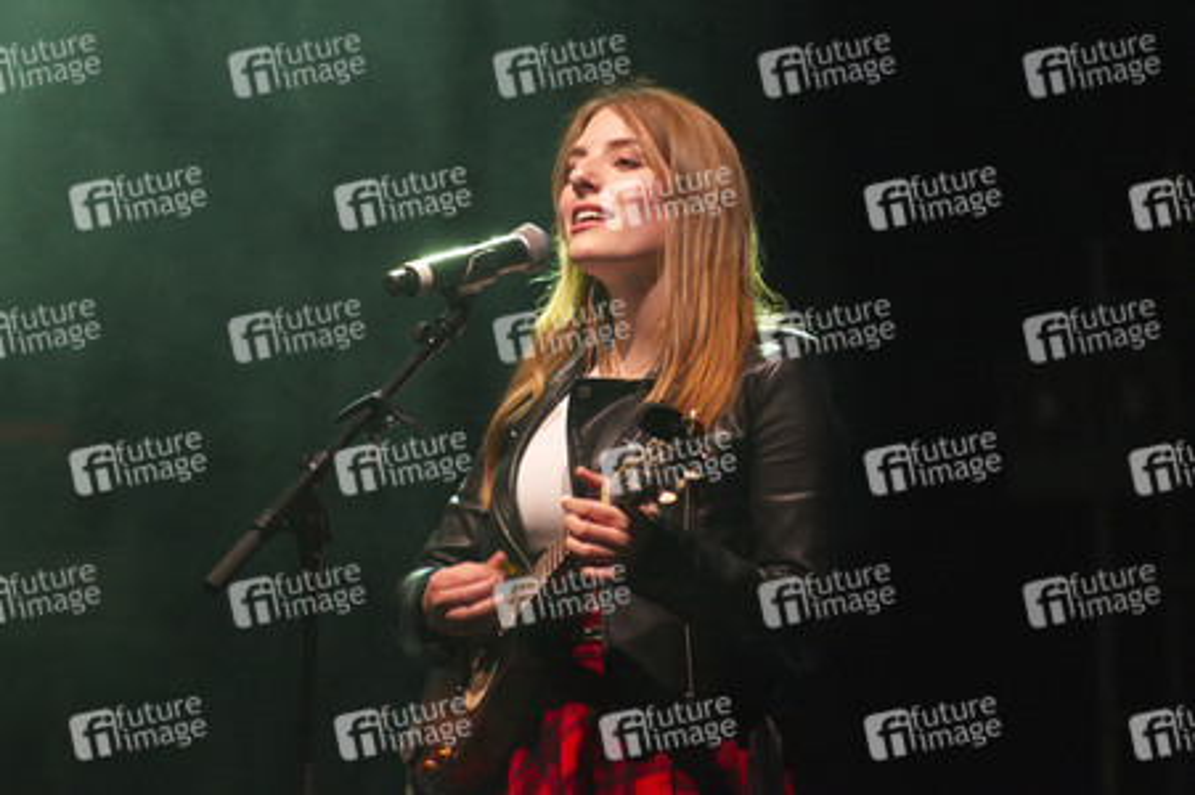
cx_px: 598
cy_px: 398
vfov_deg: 6.9
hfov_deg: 10.3
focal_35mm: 200
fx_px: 6634
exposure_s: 1/160
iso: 3200
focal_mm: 200
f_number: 2.8
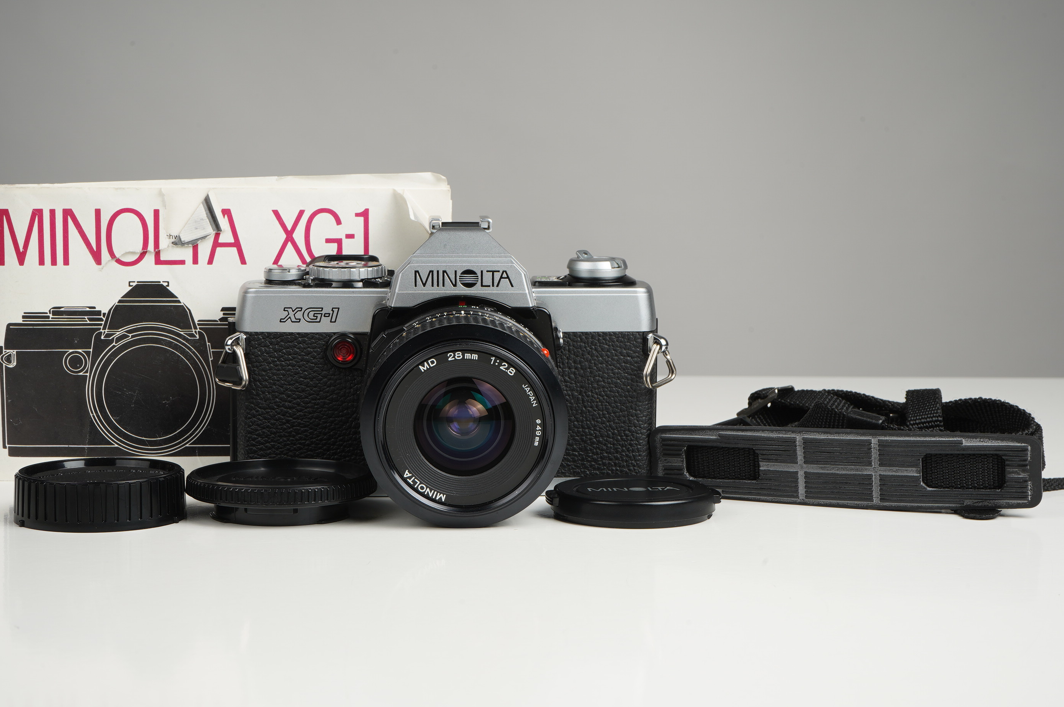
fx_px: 1860
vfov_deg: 21.5
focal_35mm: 63
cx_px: 521
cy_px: 354
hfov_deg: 31.9
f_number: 18
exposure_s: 1/160
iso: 160
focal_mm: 58
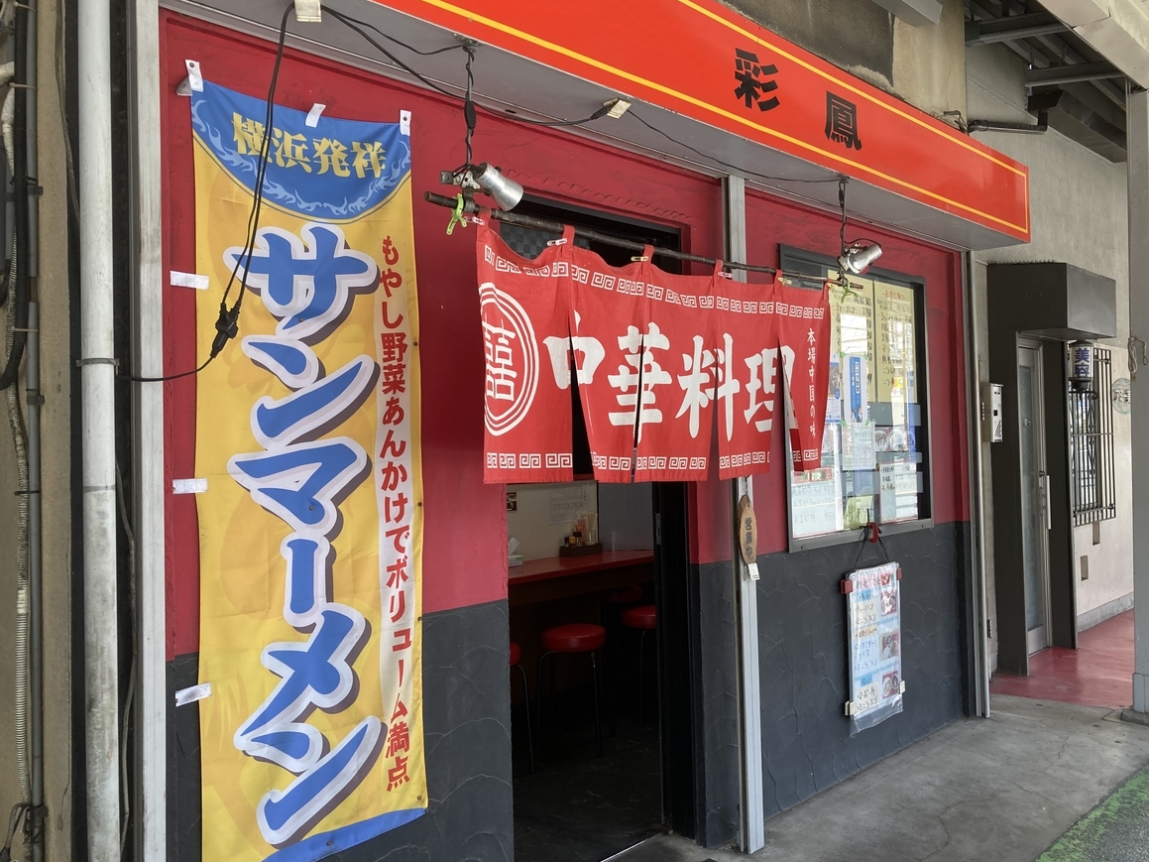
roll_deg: +0.7
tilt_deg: +3.4
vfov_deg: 48.2
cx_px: 573
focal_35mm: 29
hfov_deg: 61.7
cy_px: 428
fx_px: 962
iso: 50
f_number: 1.8
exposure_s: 1/121
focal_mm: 3.99
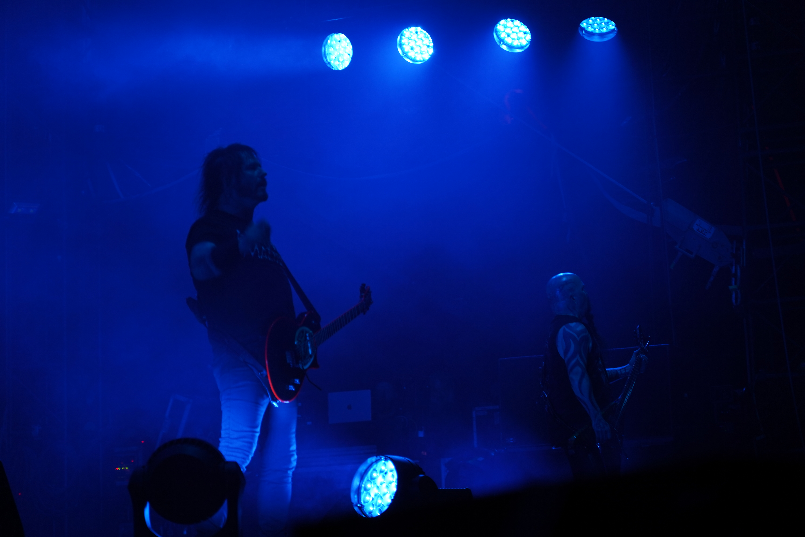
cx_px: 402
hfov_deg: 19.5
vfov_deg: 13.0
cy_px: 268
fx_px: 2348
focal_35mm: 105
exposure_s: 1/125
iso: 250
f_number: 4
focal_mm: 105
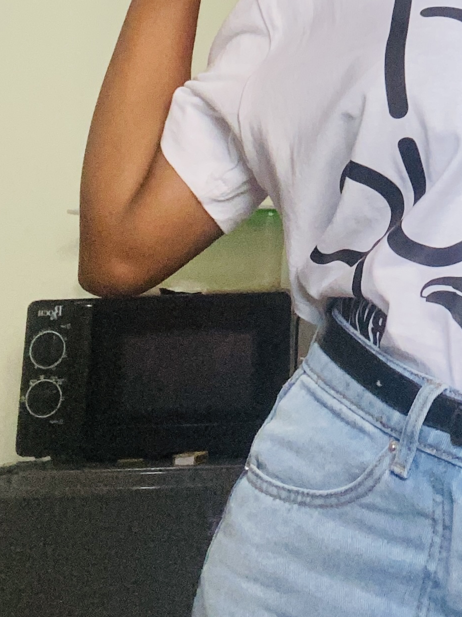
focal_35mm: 75
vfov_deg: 24.1
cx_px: 511
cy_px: -85
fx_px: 1335
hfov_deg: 18.8
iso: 250
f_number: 2.2
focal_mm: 2.71
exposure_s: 1/60
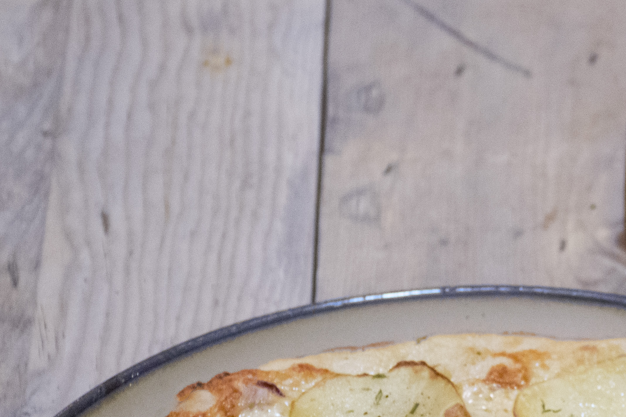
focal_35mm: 274
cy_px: 463
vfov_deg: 5.0
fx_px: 4764
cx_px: 608
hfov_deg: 7.5
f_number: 5
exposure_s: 1/60
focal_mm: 66
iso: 1600
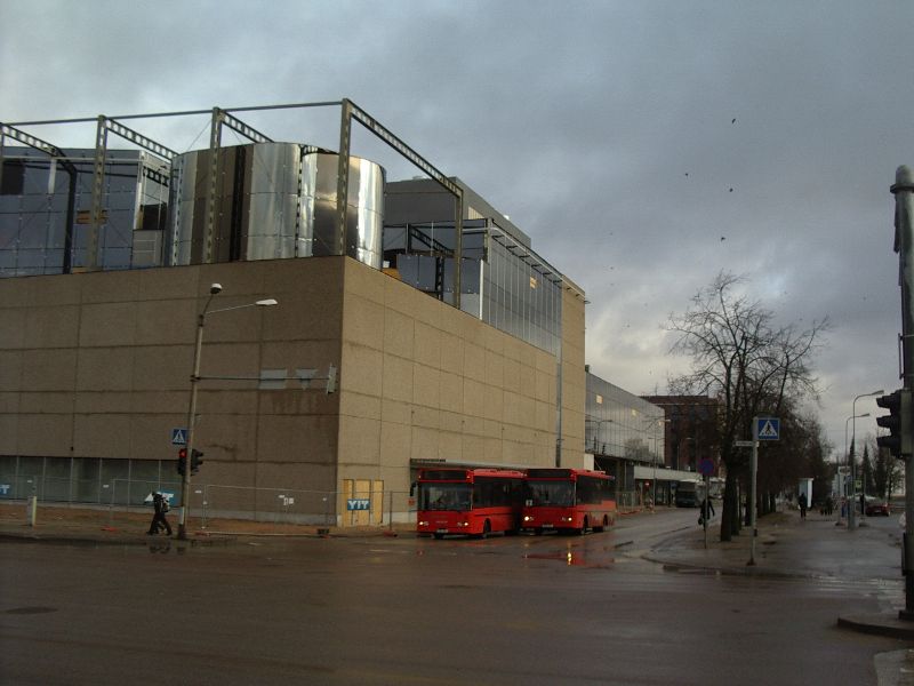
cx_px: 457
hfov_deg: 49.0
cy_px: 343
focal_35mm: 38
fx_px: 1003
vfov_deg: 37.7
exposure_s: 1/200
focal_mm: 5.8
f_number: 4.8
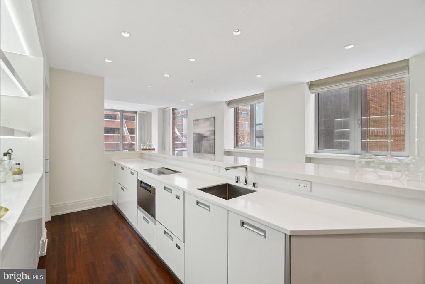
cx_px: 212
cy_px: 142
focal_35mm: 15
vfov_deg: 77.3
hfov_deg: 100.4
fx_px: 177
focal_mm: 10
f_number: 7.1
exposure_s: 1/30
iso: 200
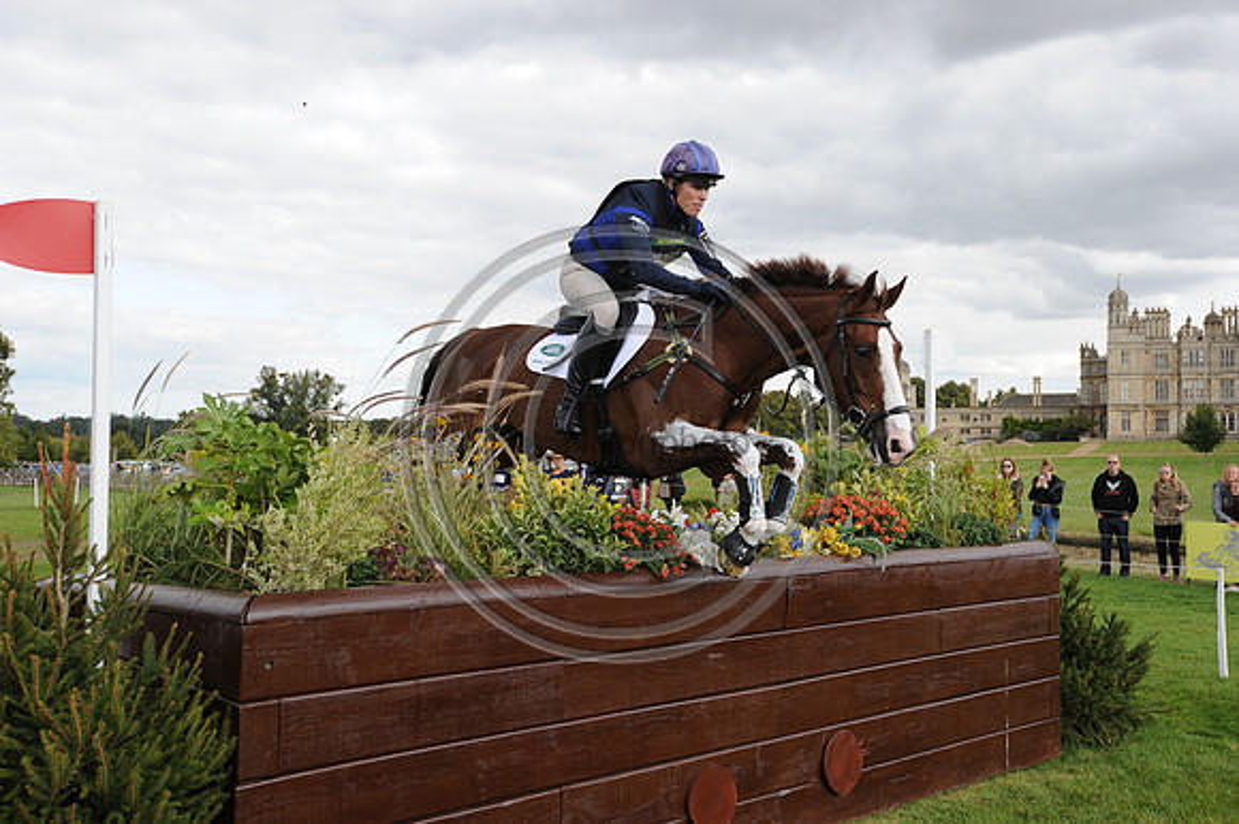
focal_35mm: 35
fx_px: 1204
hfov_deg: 54.5
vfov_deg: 37.8
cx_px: 620
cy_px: 412
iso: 800
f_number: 7.1
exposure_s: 1/1000
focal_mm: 35
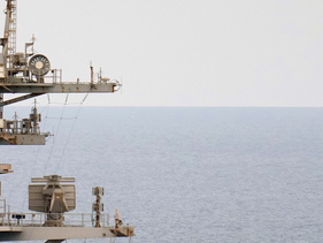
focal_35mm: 2939
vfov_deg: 0.5
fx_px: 27435
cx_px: -28
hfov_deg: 0.7
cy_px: 337
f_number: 4
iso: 500
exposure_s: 1/4000
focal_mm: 560
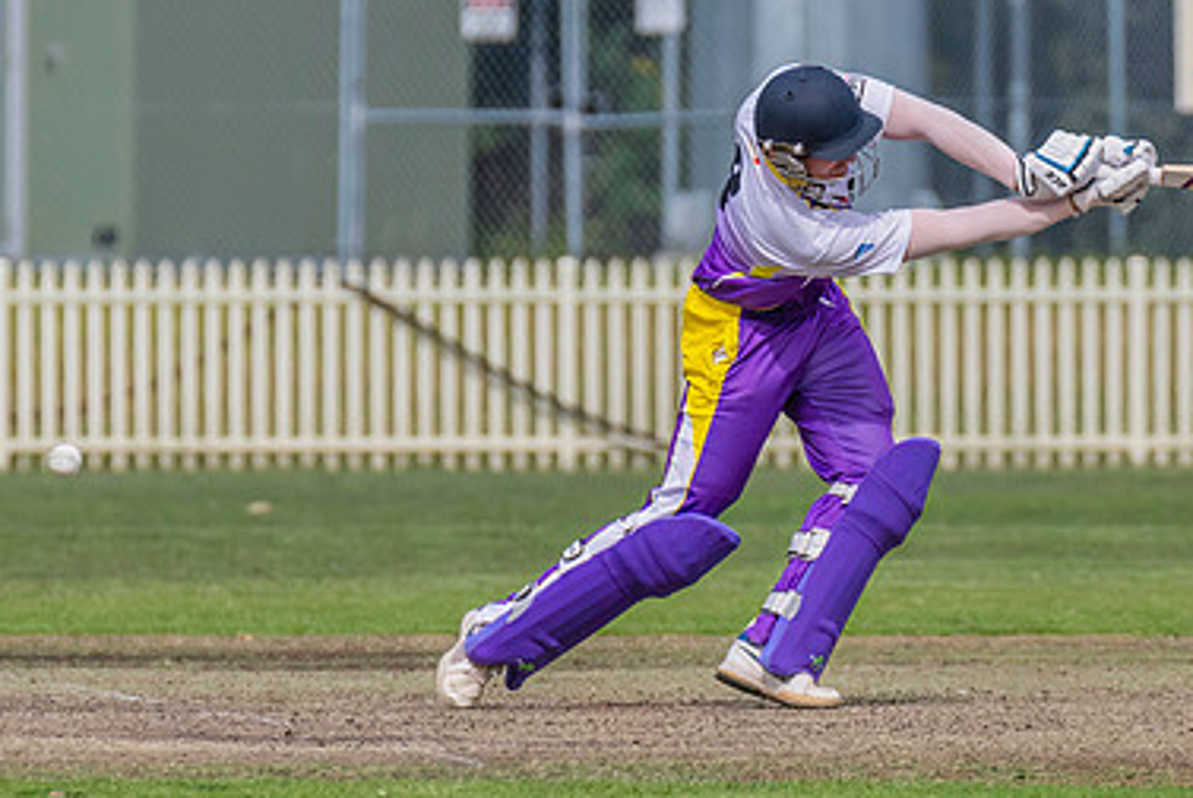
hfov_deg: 2.5
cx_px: 901
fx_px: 27492
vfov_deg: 1.7
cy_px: 408
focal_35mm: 829
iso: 800
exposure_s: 1/2500
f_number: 7.1
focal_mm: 460
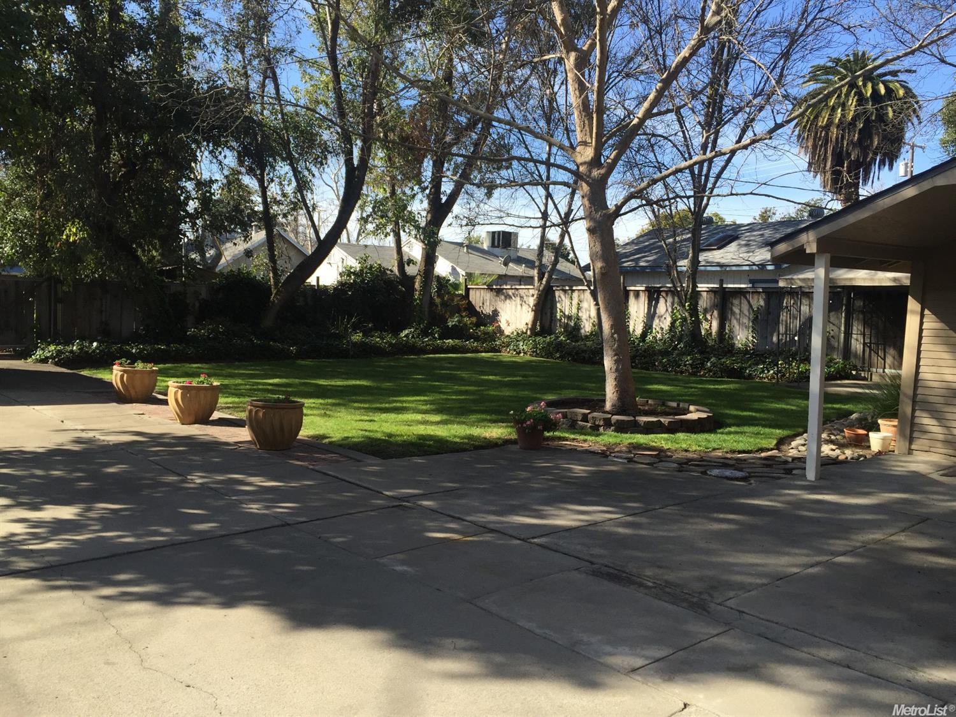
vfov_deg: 48.2
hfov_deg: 61.7
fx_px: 801
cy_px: 358
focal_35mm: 29
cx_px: 478
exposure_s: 1/920
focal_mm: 4.15
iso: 32
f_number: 2.2
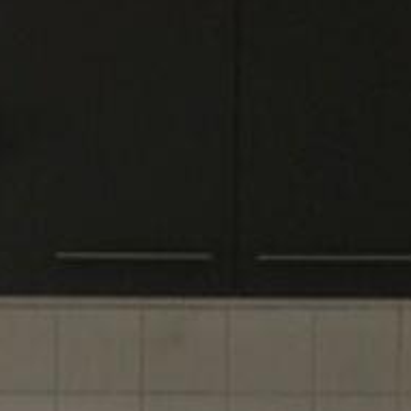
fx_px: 1800
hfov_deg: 13.0
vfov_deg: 12.6
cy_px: 525
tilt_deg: -3.0
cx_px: 90
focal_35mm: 134
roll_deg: -1.1
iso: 64
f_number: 2.2
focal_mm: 4.15
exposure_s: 1/33
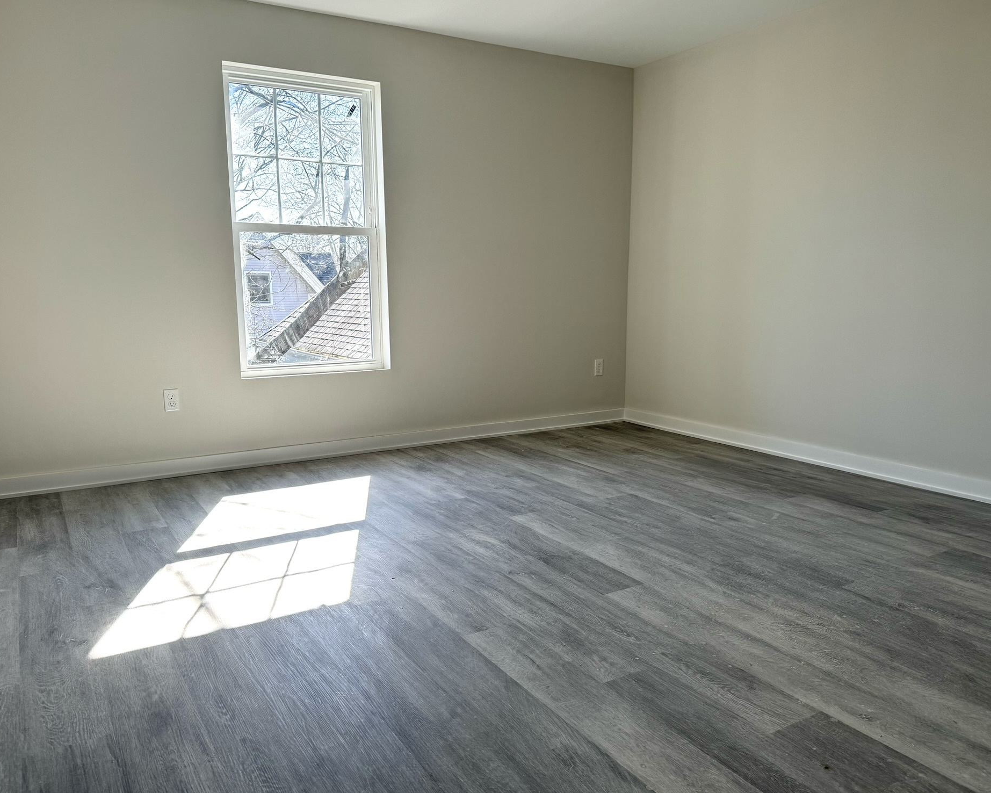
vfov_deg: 54.9
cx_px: 483
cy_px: 395
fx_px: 763
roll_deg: +0.1
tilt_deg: -9.1
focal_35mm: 26
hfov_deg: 66.0
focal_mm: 6.86
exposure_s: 1/457
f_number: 1.78
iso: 80
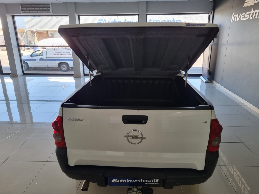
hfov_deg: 67.3
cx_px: 130
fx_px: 195
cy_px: 97
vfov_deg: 53.1
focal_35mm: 26
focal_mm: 5.4
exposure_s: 1/119
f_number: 1.8
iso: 50
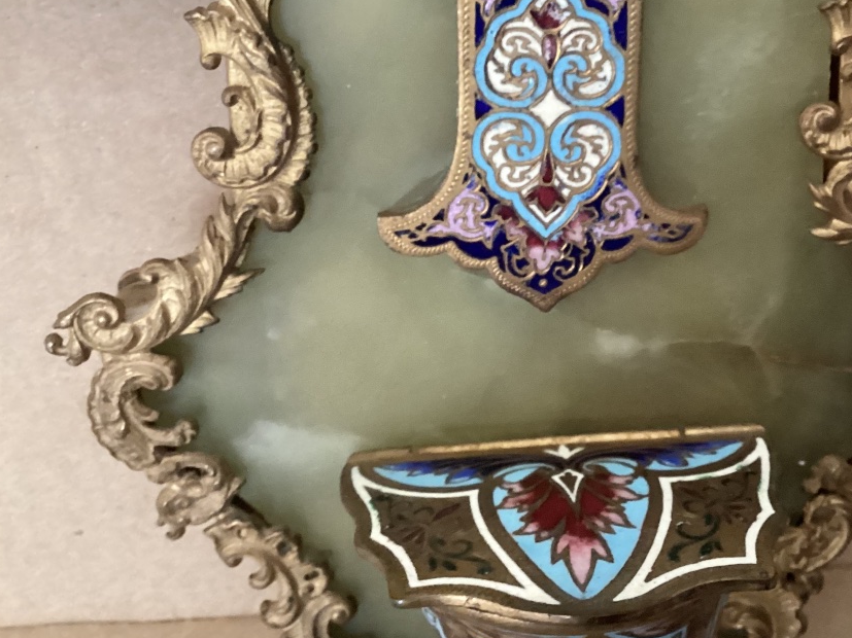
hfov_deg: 41.6
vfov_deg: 32.0
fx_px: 1107
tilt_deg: -42.9
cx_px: 564
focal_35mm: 45
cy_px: 237
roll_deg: -4.8
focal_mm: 3.3
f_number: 2.4
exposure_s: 1/25
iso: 640
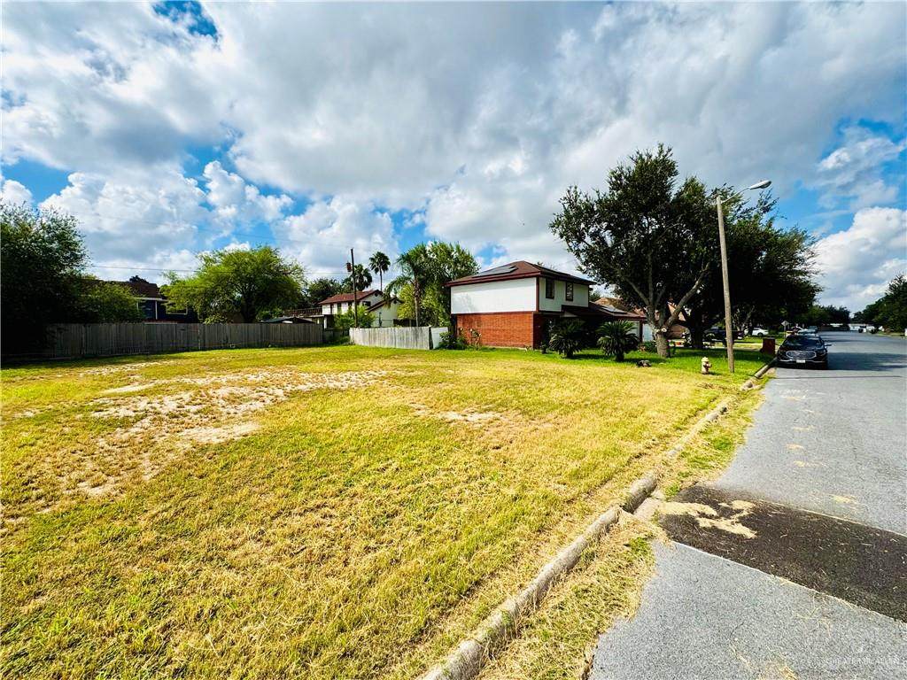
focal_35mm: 14
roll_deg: -0.7
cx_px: 454
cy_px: 340
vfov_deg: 85.7
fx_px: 367
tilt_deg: -2.0
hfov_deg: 102.1
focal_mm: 2.22
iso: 50
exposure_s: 1/2674
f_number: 2.2
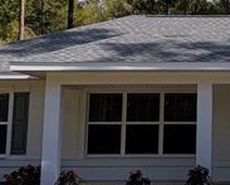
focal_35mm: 113
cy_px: -16
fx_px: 770
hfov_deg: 16.4
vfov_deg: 13.4
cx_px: 270
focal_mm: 4.53
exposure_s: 1/2119
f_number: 1.7
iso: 42
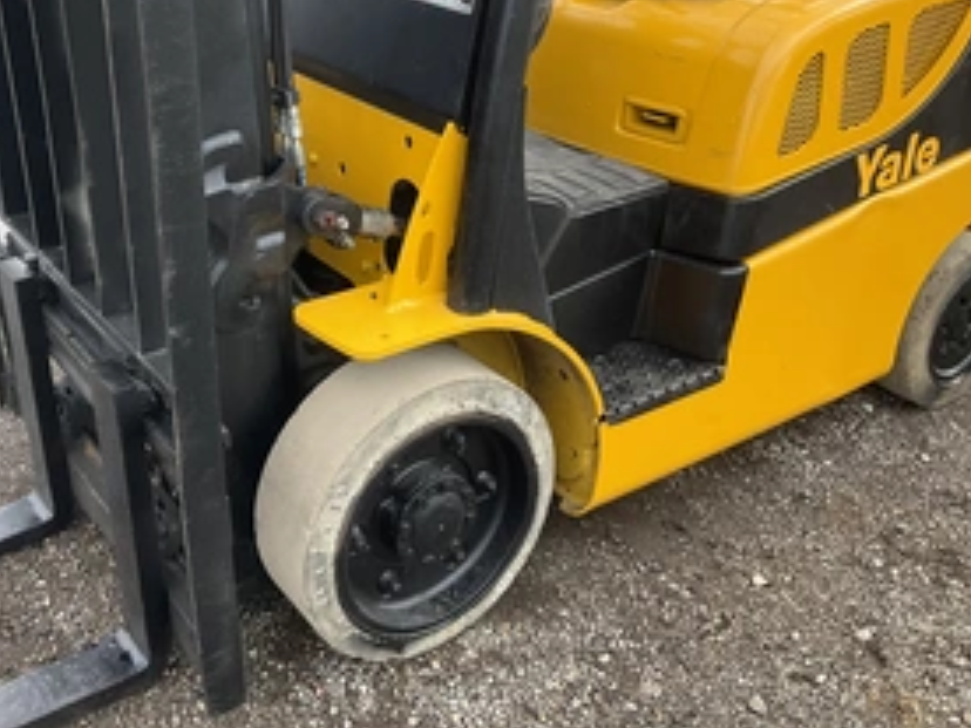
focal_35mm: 42
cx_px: 327
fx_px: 1178
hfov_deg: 44.2
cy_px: 207
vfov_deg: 33.8
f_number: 1.8
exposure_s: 1/241
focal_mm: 3
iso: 25
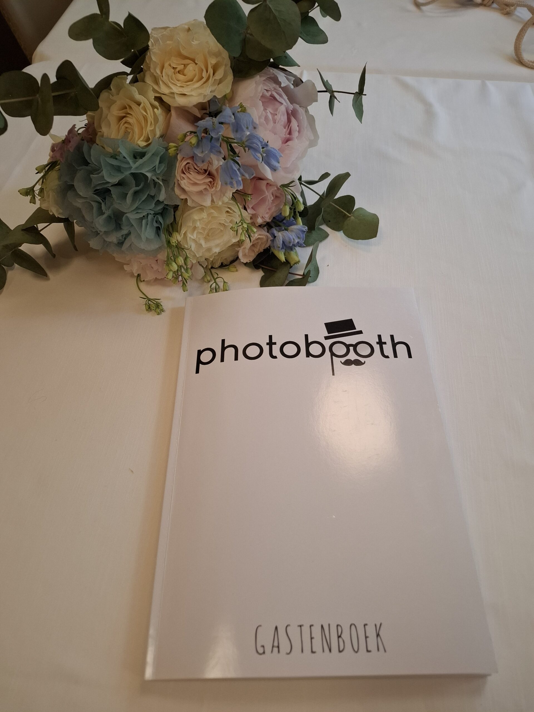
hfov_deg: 58.9
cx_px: 267
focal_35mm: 23
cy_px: 356
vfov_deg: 73.9
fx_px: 473
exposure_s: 1/50
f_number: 1.8
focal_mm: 5.54
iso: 200
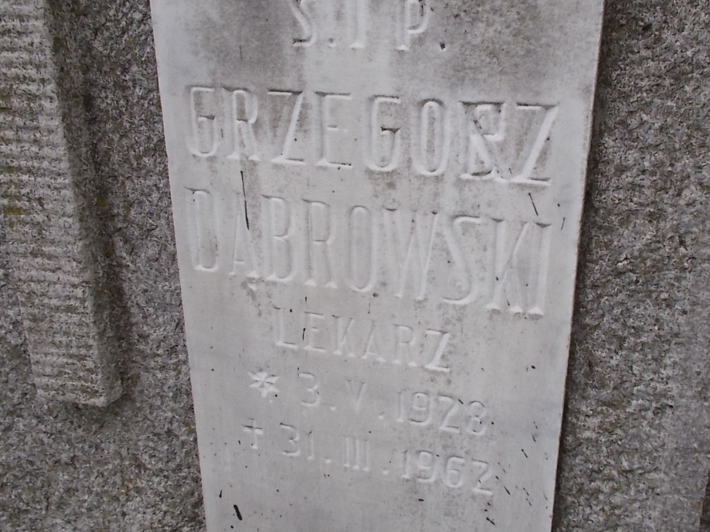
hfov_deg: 51.2
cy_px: 262
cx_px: 397
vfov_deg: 39.7
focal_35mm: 36
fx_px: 738
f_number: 3.2
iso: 80
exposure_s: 1/60
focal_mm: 4.6
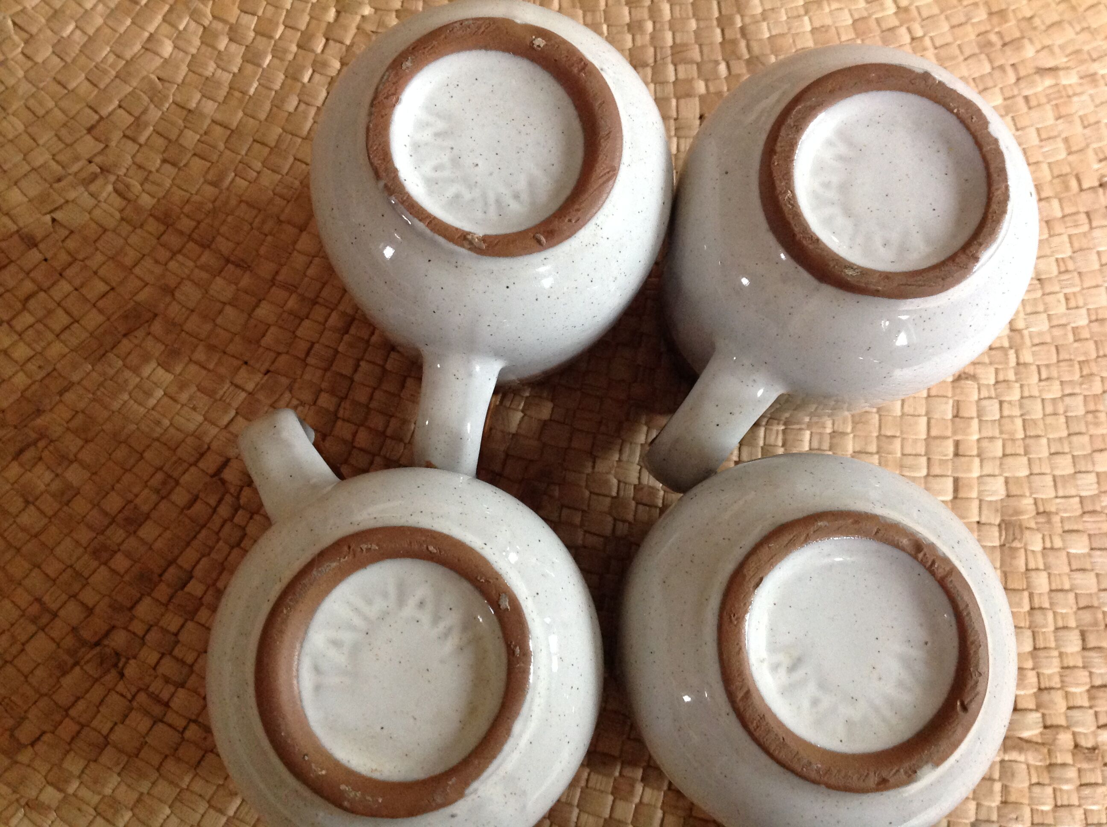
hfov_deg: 52.7
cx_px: 554
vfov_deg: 40.6
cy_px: 414
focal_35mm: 35
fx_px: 1118
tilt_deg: -77.8
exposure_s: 1/15
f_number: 2.4
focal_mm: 4.28
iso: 250
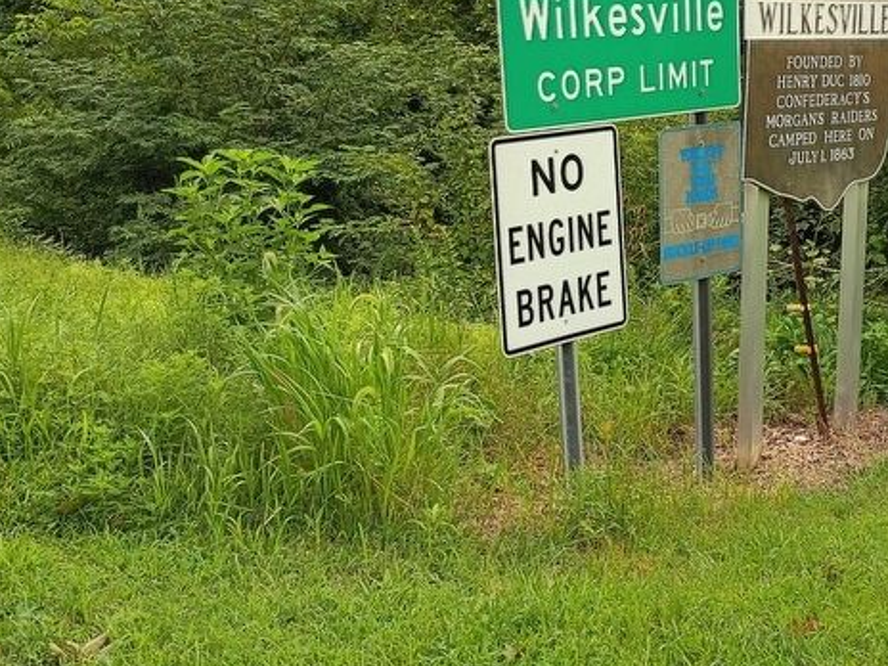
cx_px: 586
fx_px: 1283
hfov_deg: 37.8
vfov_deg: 28.5
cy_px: 140
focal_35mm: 50
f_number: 1.8
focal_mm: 4.27
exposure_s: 1/396
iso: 100
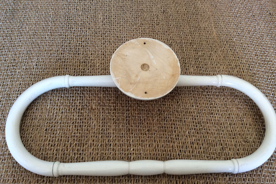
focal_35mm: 34
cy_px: 101
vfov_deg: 38.8
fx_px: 261
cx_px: 140
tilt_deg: -59.6
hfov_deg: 55.8
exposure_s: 1/25
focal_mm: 3.3
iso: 80
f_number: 2.4
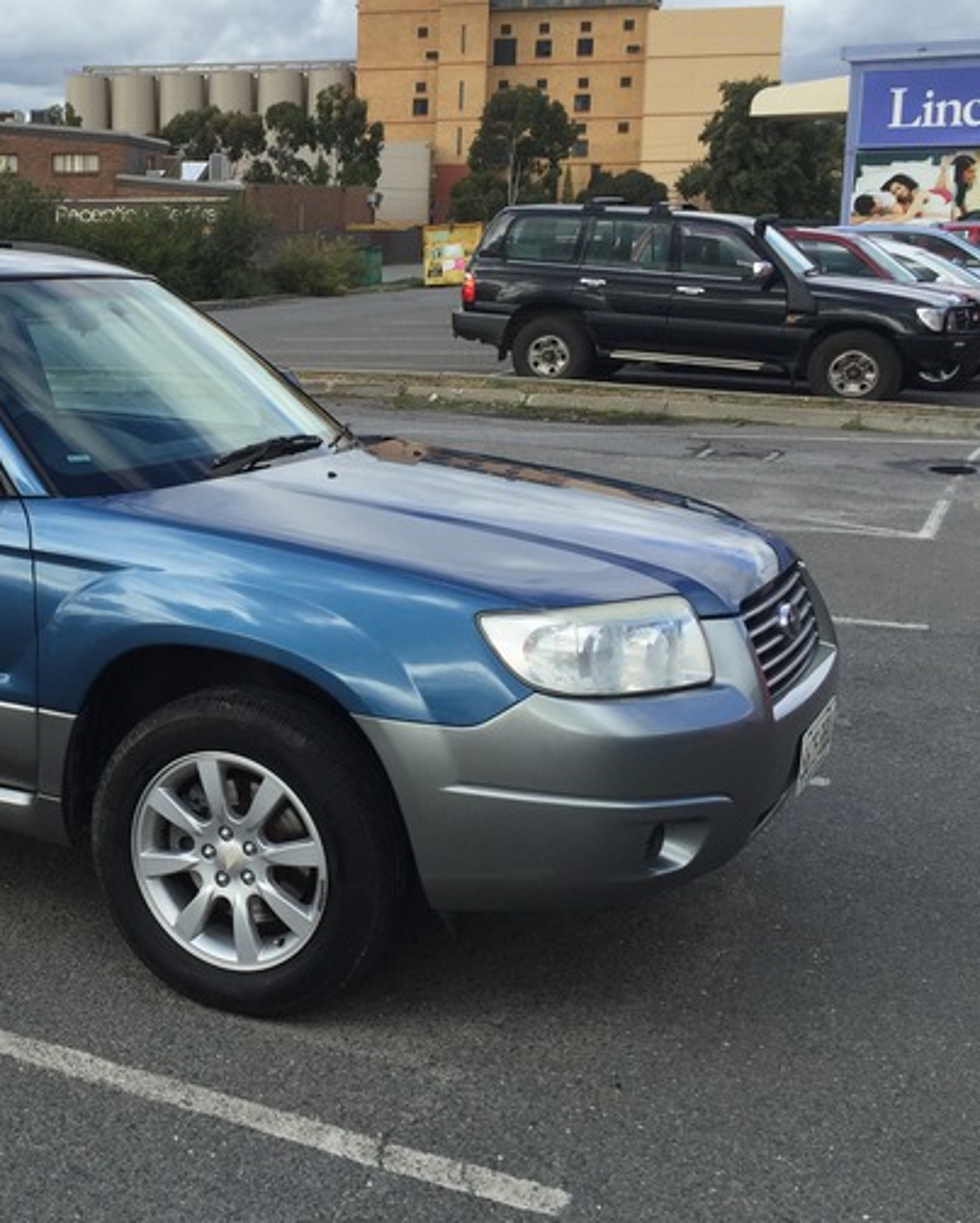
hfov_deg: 31.8
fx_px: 1630
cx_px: 95
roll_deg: -0.4
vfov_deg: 41.1
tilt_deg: -8.7
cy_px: 537
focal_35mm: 45
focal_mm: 4.15
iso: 32
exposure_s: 1/807
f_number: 2.2
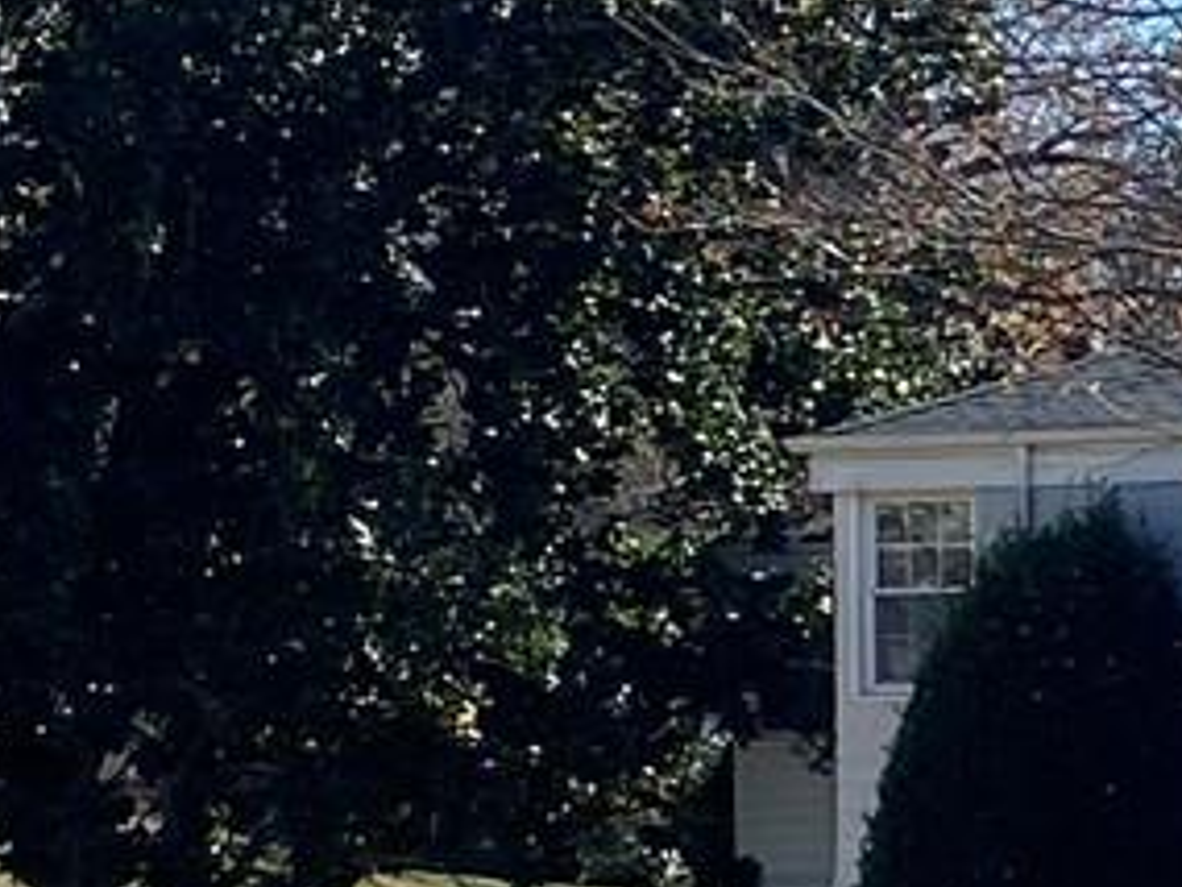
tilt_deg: +2.1
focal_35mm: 187
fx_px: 6388
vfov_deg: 7.9
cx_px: 3430
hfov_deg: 8.8
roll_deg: +0.8
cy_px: 381
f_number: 1.8
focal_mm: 4.25
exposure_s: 1/1464
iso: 32
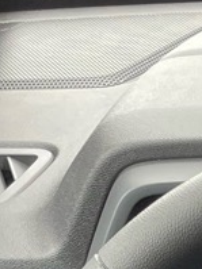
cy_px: 727
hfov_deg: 6.7
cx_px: 498
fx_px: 1628
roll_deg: -2.1
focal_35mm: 209
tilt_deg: -38.6
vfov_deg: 8.4
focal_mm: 4.2
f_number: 1.6
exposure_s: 1/121
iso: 100
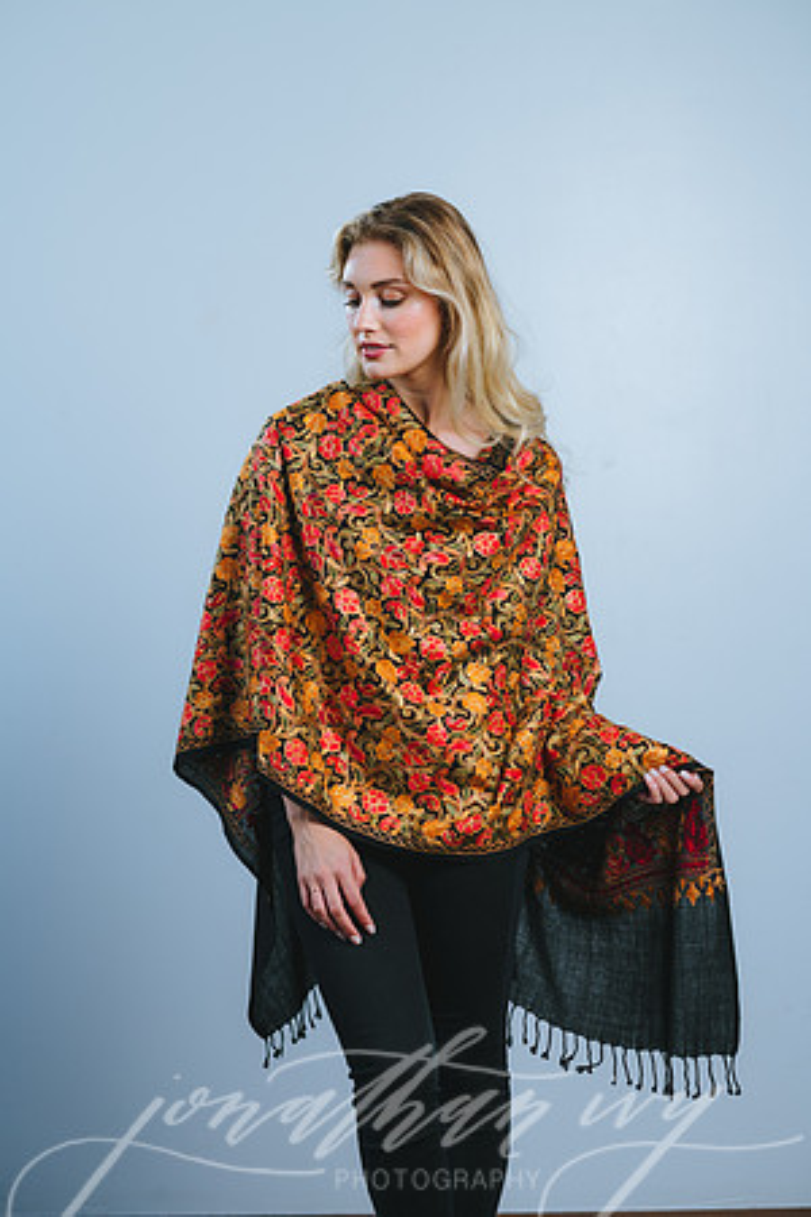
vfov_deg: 23.9
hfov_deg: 16.1
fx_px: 2872
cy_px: 608
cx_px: 406
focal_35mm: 85
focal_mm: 85
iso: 100
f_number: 4
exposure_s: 1/160
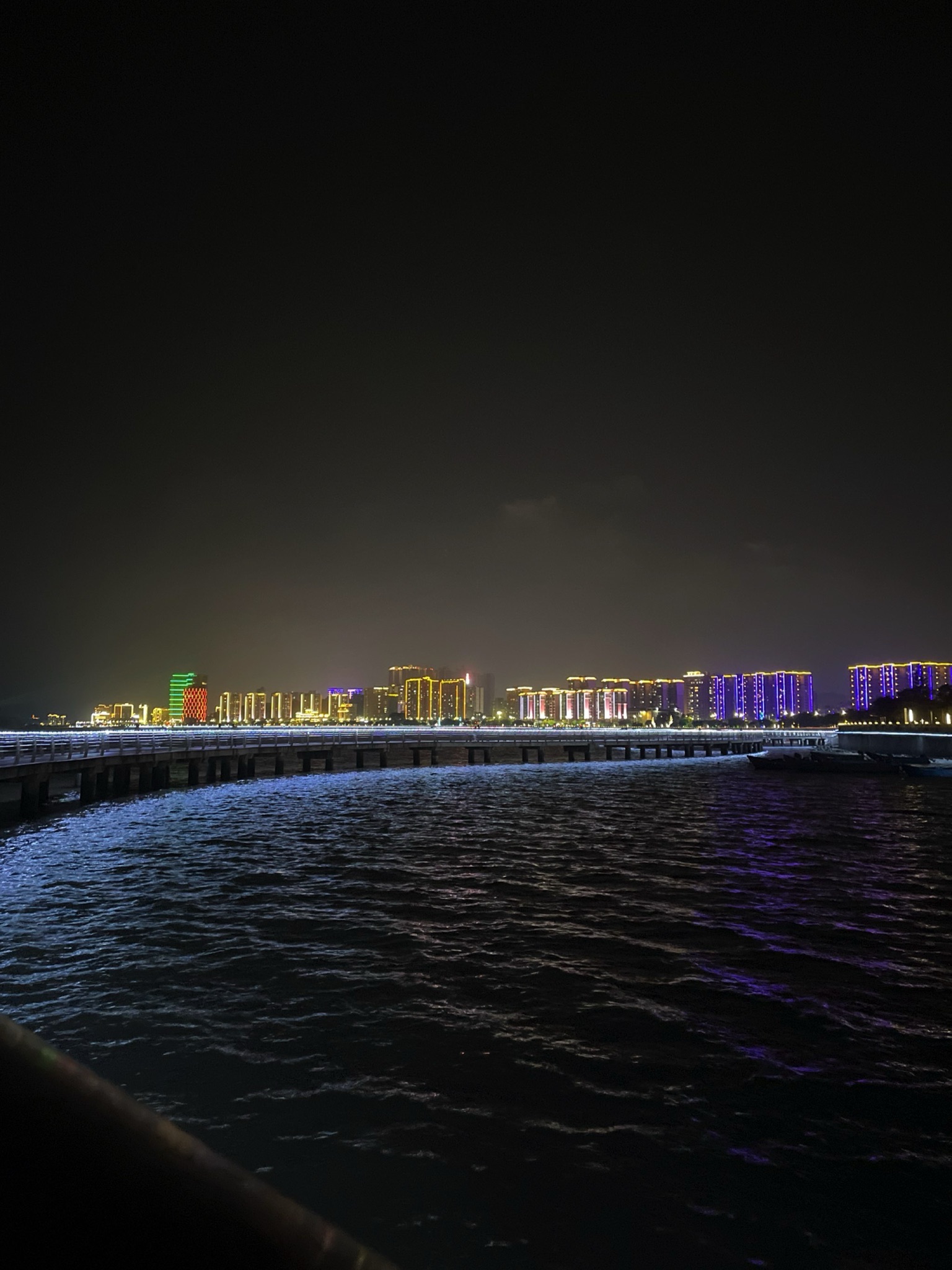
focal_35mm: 26
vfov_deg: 67.3
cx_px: 476
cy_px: 635
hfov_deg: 53.1
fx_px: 953
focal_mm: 4.2
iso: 1600
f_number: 1.6
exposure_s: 1/14
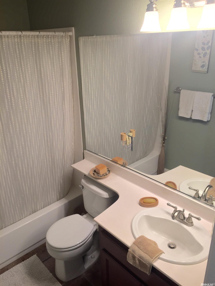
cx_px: 108
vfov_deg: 61.7
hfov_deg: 48.2
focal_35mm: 29
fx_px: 240
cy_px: 143
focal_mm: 4.15
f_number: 2.2
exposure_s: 1/40
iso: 32
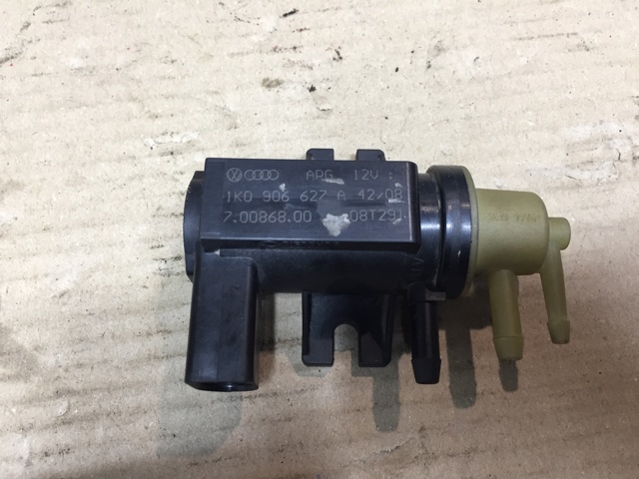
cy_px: 240
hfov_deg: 61.7
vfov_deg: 48.2
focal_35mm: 29
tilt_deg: -70.1
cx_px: 320
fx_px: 535
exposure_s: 1/33
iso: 100
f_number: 2.2
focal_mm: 4.15
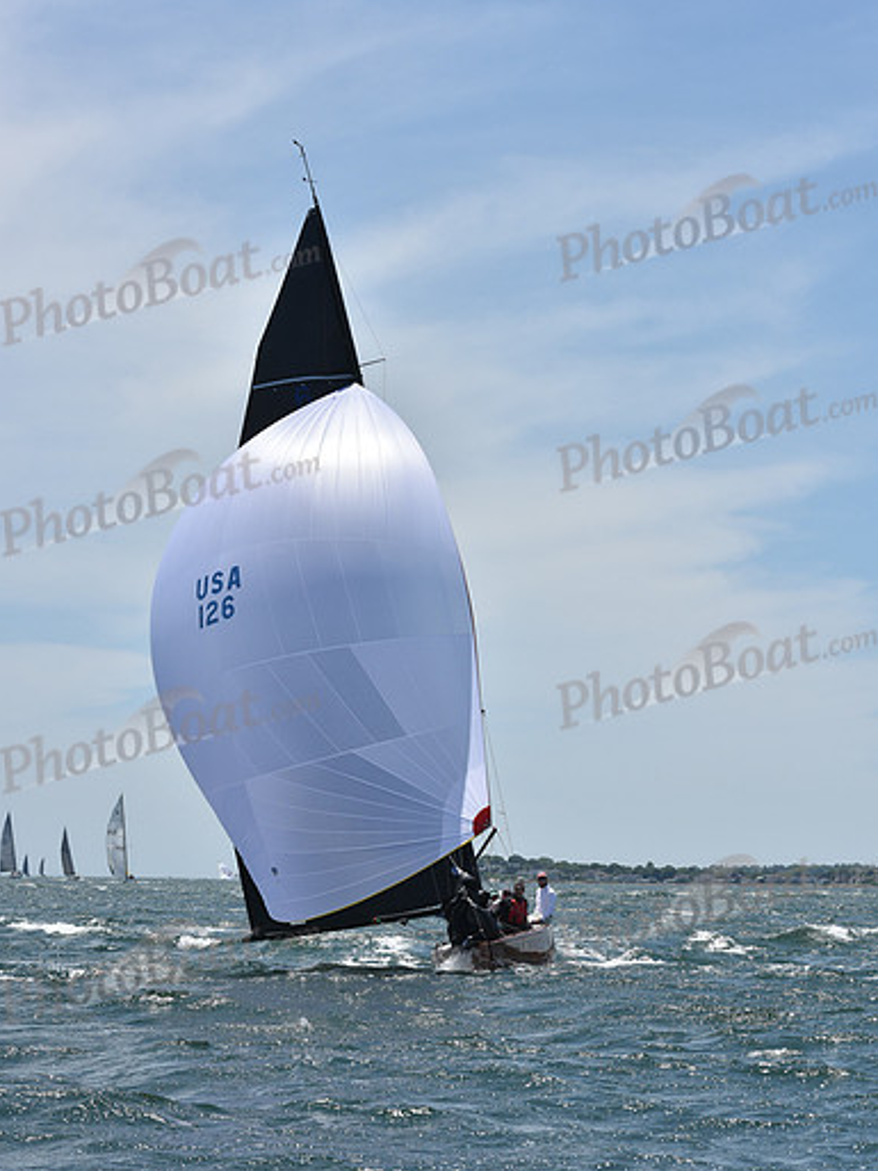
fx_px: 2941
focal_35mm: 87
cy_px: 584
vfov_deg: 22.5
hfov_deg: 17.0
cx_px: 439
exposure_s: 1/1250
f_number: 8
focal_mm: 80
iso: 250
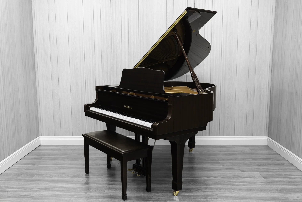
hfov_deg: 54.4
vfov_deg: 37.9
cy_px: 101
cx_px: 151
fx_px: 294
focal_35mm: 35
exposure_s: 1/5
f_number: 5.6
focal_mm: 35
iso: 100
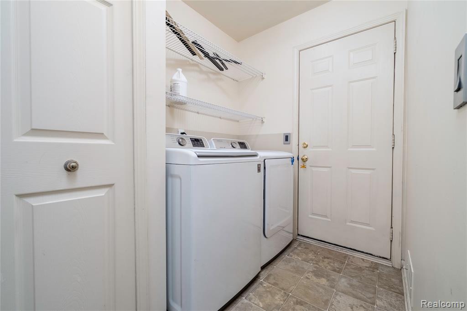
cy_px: 156
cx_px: 234
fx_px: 195
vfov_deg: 77.3
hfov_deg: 100.4
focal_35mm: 15
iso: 800
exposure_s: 1/250
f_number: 7.1
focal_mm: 10
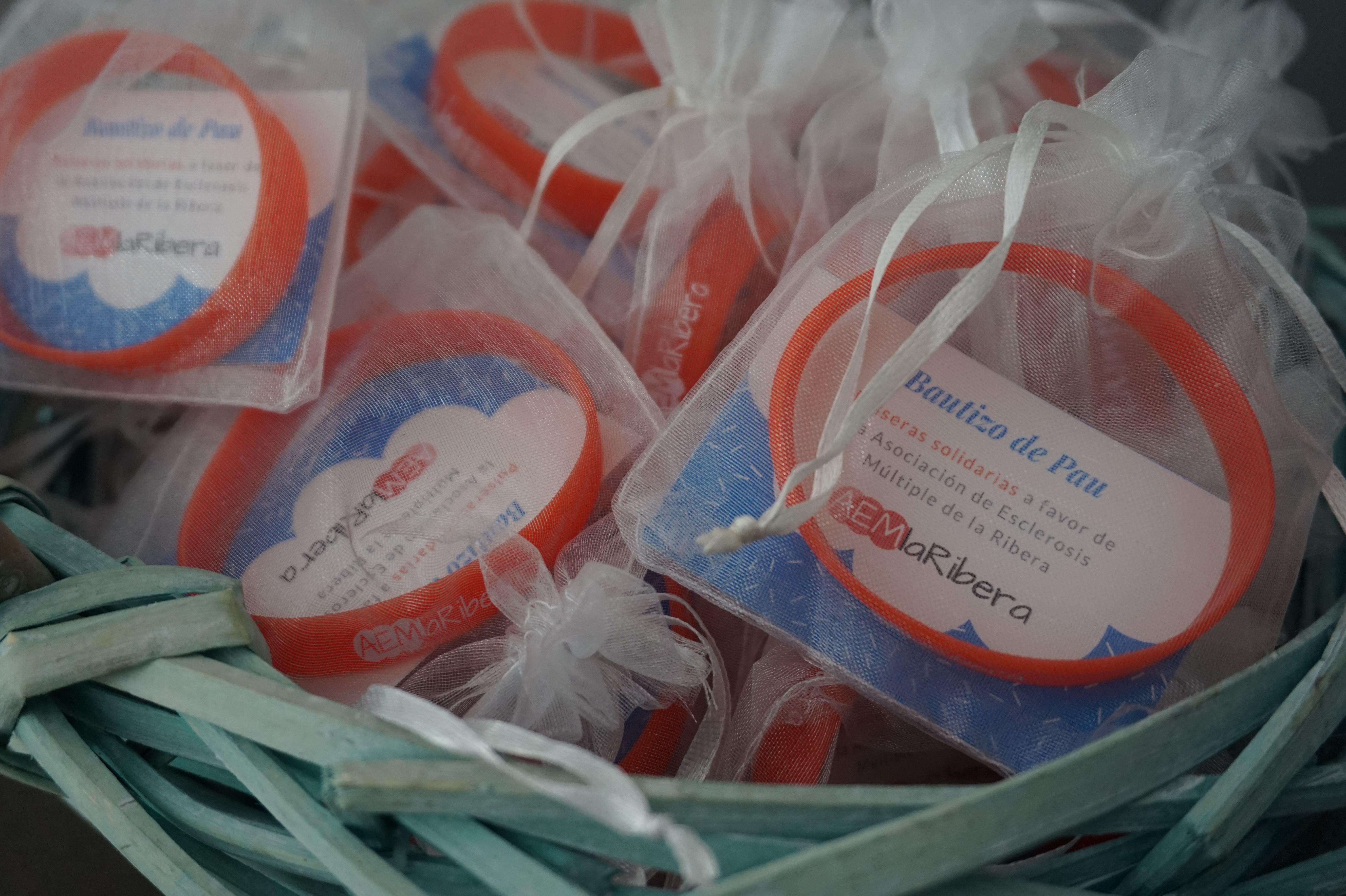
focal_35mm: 39
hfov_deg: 49.6
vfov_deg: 34.2
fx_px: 1457
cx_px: 673
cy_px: 448
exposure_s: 1/60
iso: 800
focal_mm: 26
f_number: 4.5
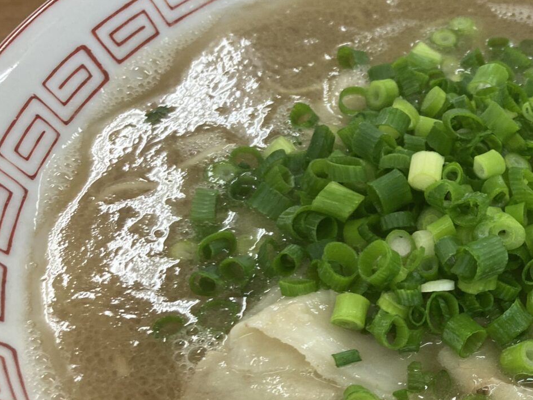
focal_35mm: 61
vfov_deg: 23.7
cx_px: 506
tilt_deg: -52.2
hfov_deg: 30.0
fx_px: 939
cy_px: 314
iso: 80
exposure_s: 1/60
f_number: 1.8
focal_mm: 3.99
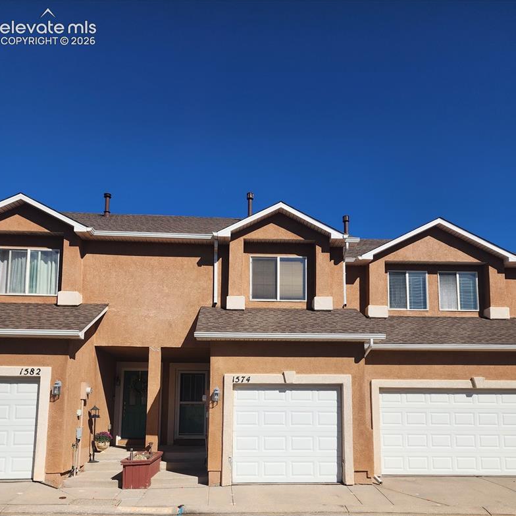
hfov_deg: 57.3
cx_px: 261
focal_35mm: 28
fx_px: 472
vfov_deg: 55.8
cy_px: 354
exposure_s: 1/1686
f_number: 1.8
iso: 12
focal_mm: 6.4
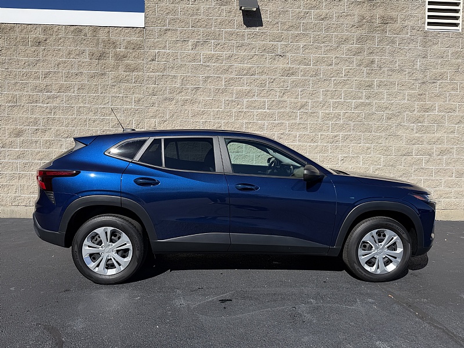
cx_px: 232
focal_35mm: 24
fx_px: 322
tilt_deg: -1.3
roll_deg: -0.4
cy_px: 174
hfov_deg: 71.6
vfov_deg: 56.8
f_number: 1.78
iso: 80
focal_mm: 6.76
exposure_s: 1/6173
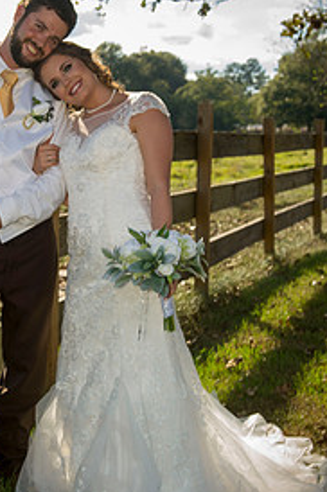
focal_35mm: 69
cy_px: 244
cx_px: 71
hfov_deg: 19.5
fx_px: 942
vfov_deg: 29.3
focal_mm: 42
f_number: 6.3
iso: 200
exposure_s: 1/250
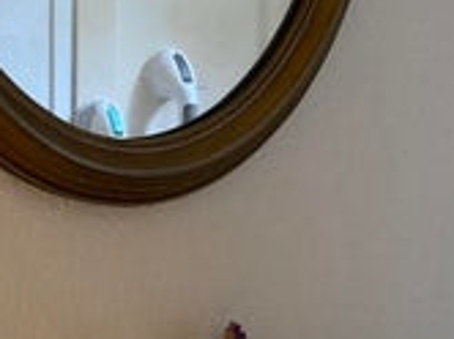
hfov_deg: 13.5
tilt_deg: -1.4
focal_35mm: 144
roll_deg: +0.4
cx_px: 480
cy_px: 150
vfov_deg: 10.3
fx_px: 1886
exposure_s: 1/60
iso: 160
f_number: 1.8
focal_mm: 3.99
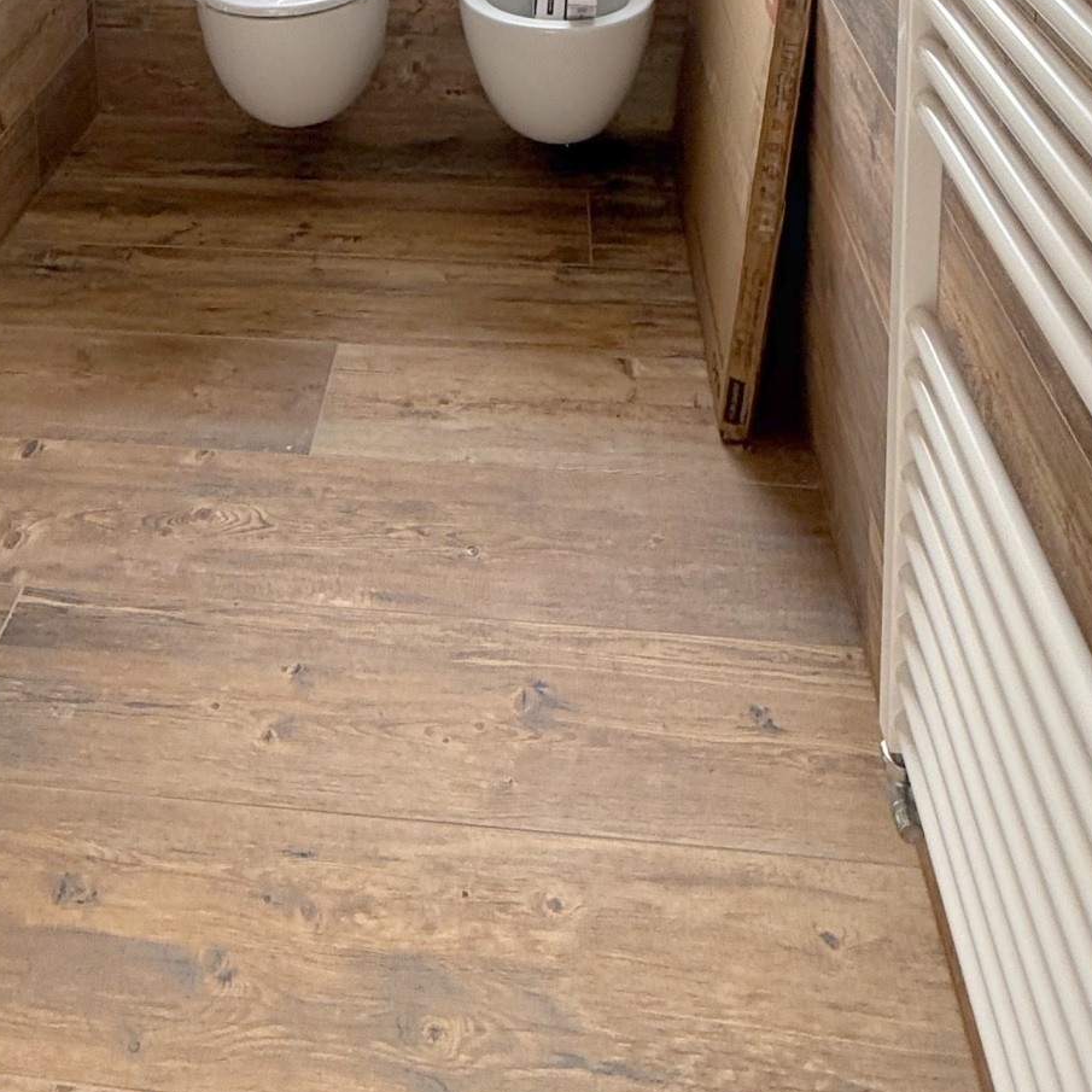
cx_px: 414
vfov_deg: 34.1
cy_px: -320
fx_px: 1249
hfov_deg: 46.8
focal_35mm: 35
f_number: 2.2
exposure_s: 1/174
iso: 50
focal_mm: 2.22
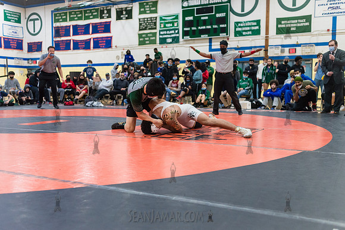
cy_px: 115
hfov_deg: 51.5
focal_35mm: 37
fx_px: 358
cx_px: 172
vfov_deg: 35.7
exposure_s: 1/400
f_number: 3.5
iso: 4000
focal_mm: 35
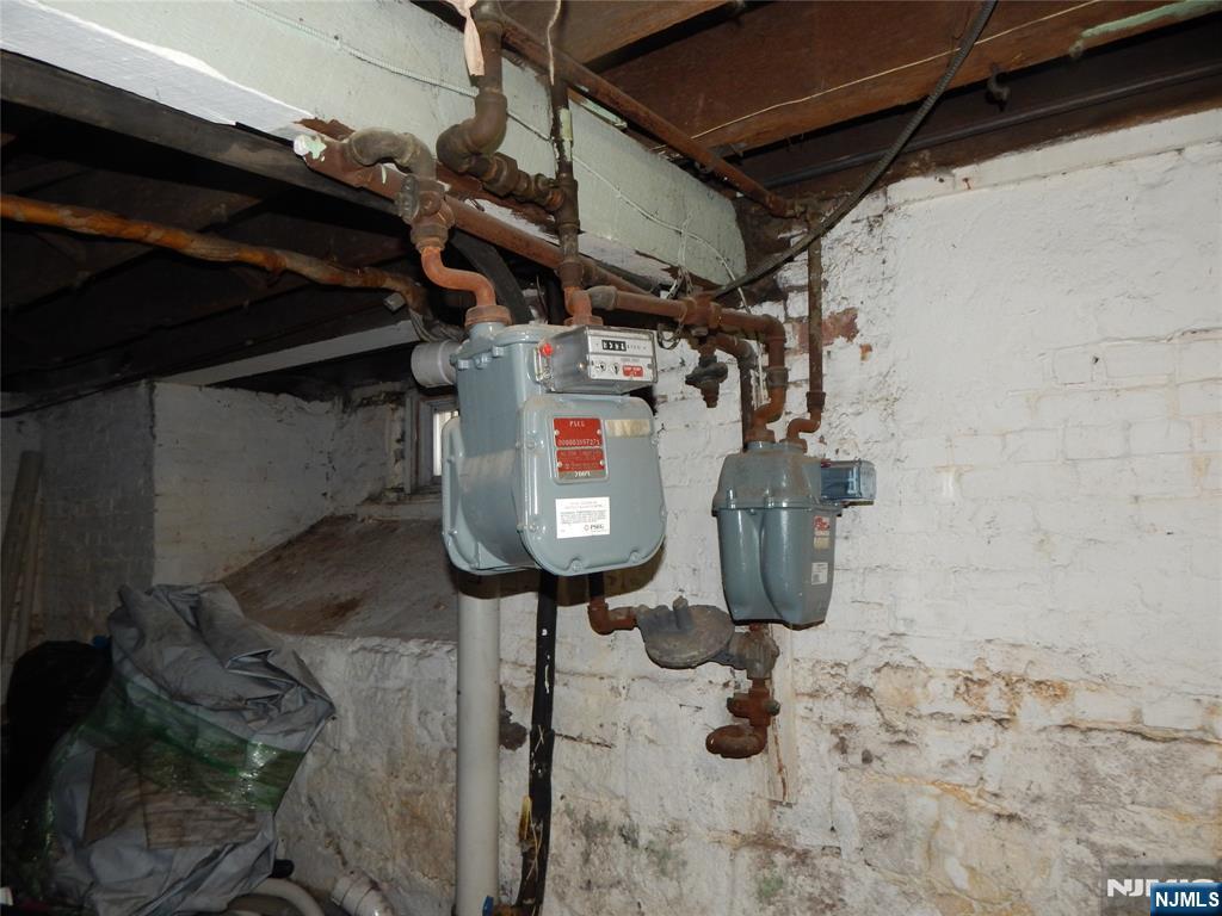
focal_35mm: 22
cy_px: 458
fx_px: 777
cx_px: 611
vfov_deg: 61.1
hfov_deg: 76.4
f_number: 3
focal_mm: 4
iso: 200
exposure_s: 1/30
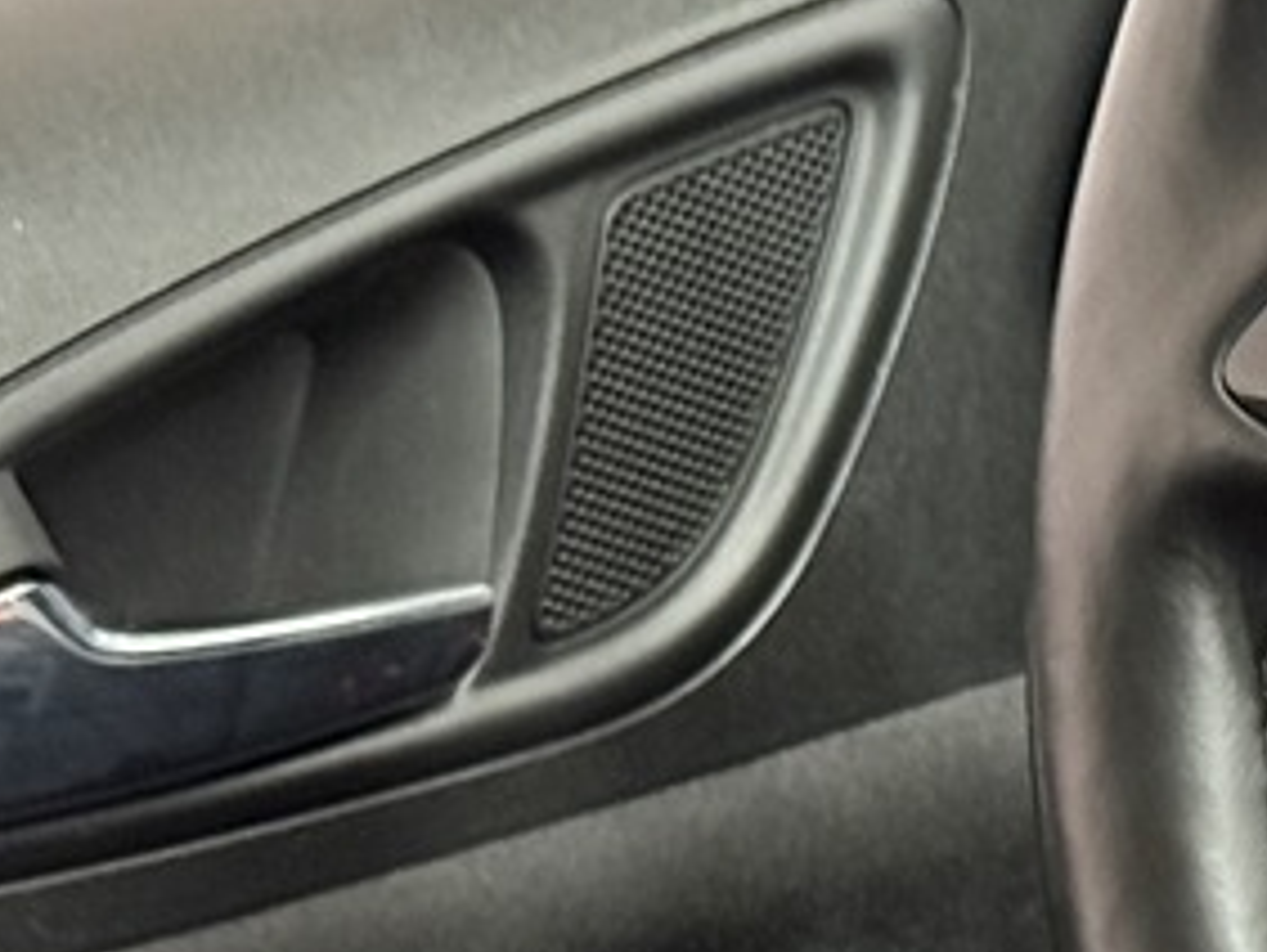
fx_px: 8975
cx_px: 1869
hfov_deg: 7.9
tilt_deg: -18.6
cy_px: 534
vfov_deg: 6.1
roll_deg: +4.3
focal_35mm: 245
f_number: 1.78
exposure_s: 1/33
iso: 500
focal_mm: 6.76
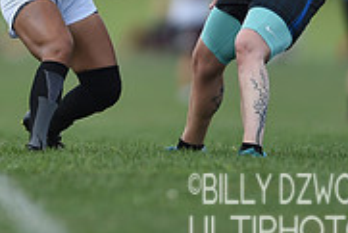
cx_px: 65
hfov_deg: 1.6
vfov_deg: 1.1
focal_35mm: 1278
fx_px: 12364
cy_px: -103
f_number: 2.8
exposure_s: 1/1000
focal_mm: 400
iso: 100
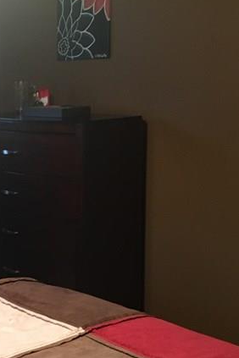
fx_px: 727
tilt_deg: -11.3
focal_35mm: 73
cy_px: 225
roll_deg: +1.6
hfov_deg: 18.1
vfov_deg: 27.6
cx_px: -13
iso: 160
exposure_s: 1/30
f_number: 2.2
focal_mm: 4.15
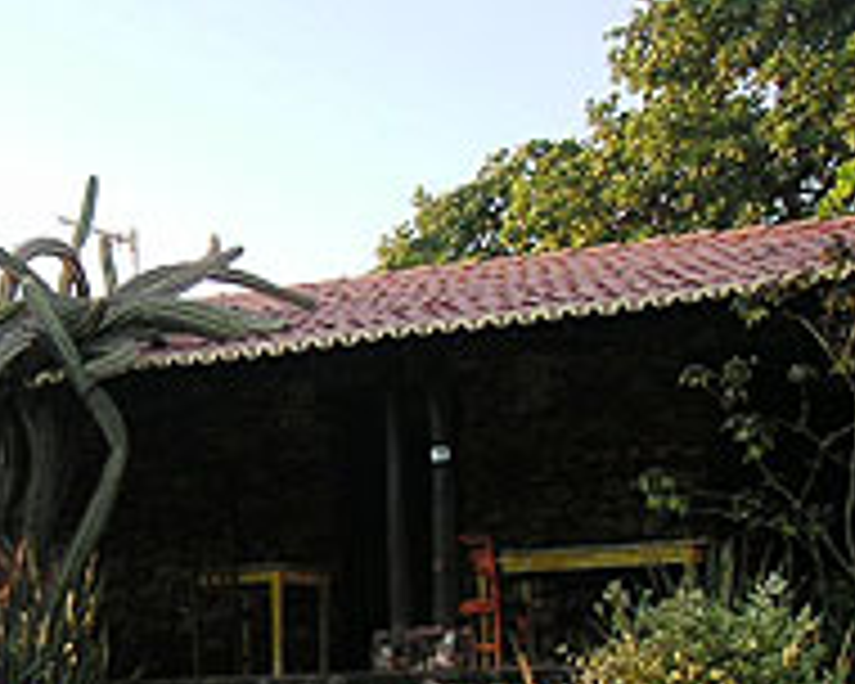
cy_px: 432
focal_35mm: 88
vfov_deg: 17.4
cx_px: 32
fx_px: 2227
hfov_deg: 21.1
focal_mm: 6
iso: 50
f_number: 2.8
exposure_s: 1/90
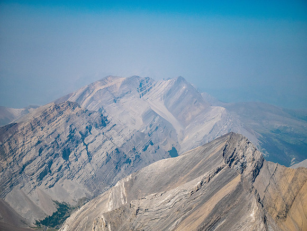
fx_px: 568
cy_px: 116
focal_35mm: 64
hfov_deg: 30.3
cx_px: 154
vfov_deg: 22.9
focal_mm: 32
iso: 200
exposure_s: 1/400
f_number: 8
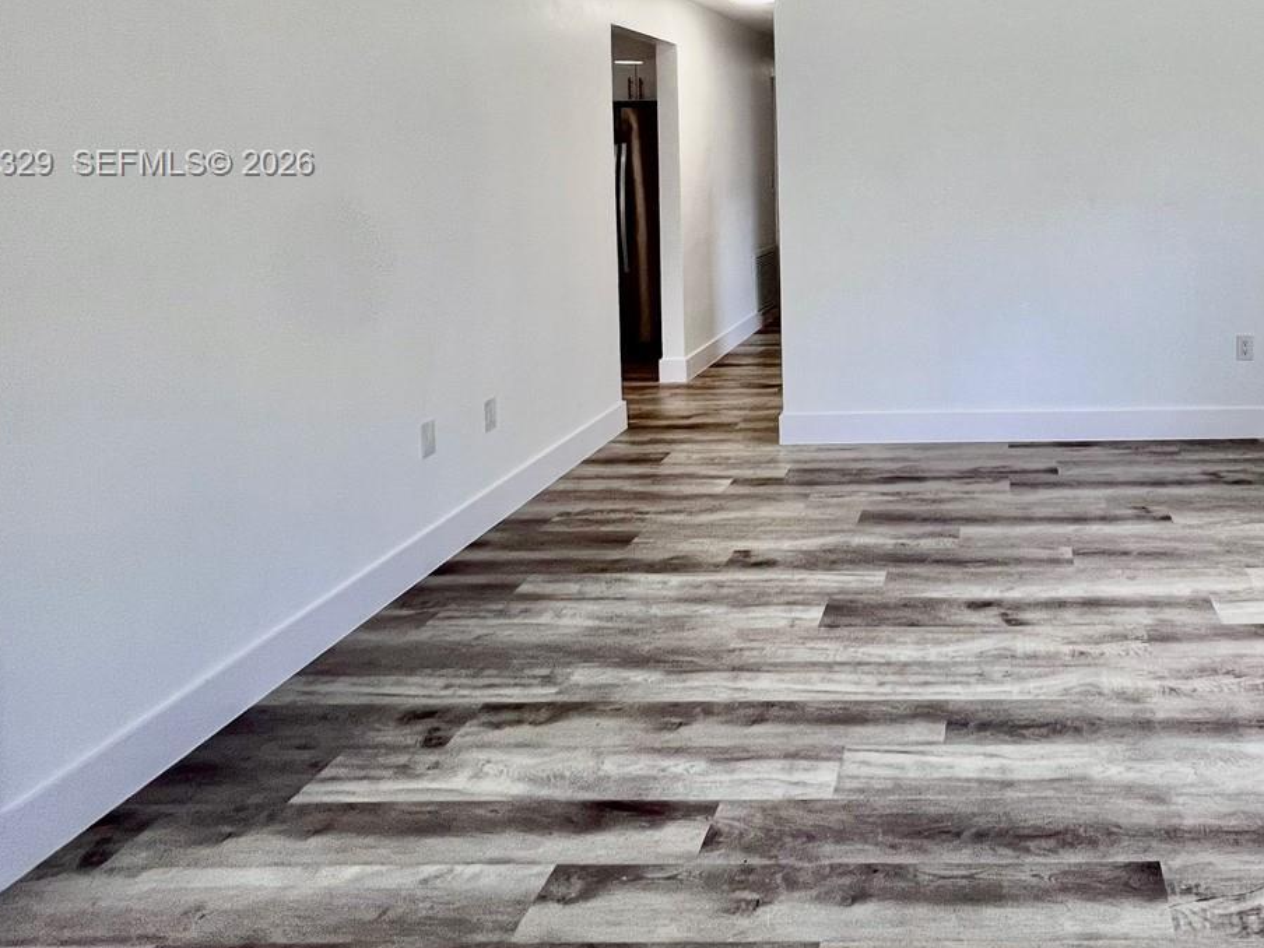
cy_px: 165
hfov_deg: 67.5
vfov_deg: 54.1
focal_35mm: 23
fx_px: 840
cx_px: 997
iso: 80
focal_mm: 1.57
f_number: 1.8
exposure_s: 1/120
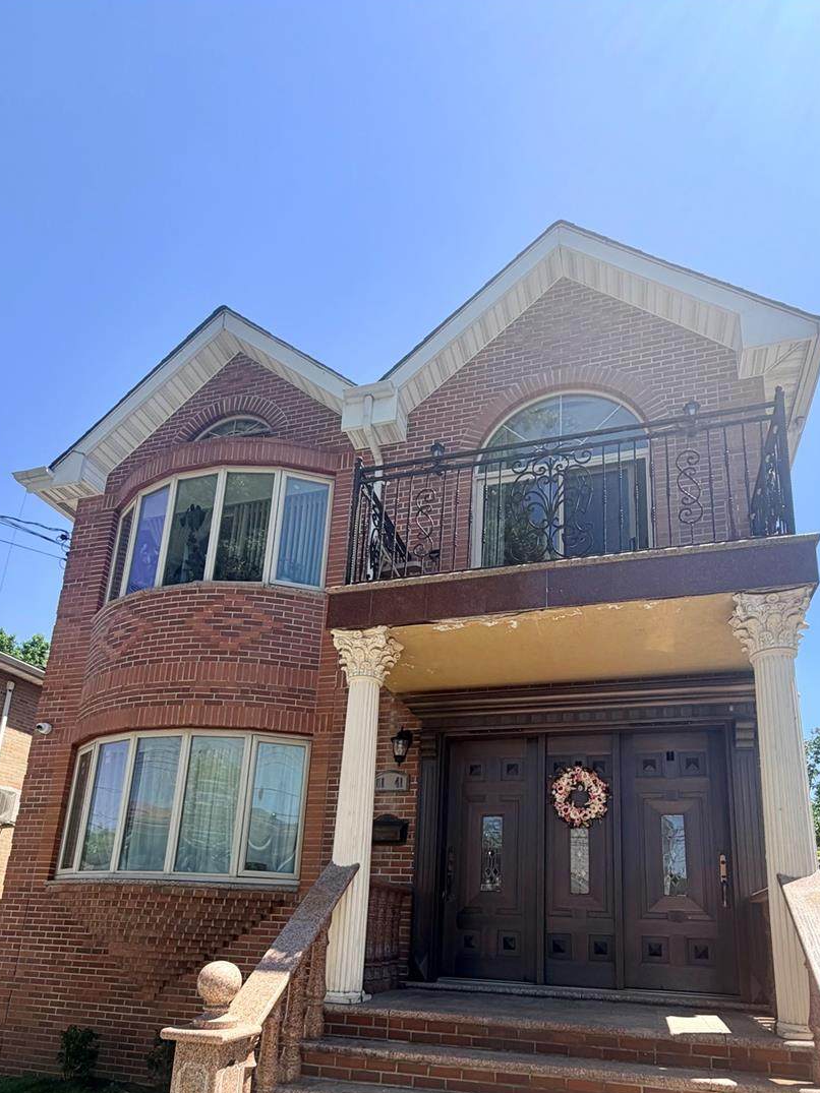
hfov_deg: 65.9
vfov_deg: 77.6
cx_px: 440
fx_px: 632
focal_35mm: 20
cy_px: 773
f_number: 2.2
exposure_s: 1/770
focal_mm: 2.22
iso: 32
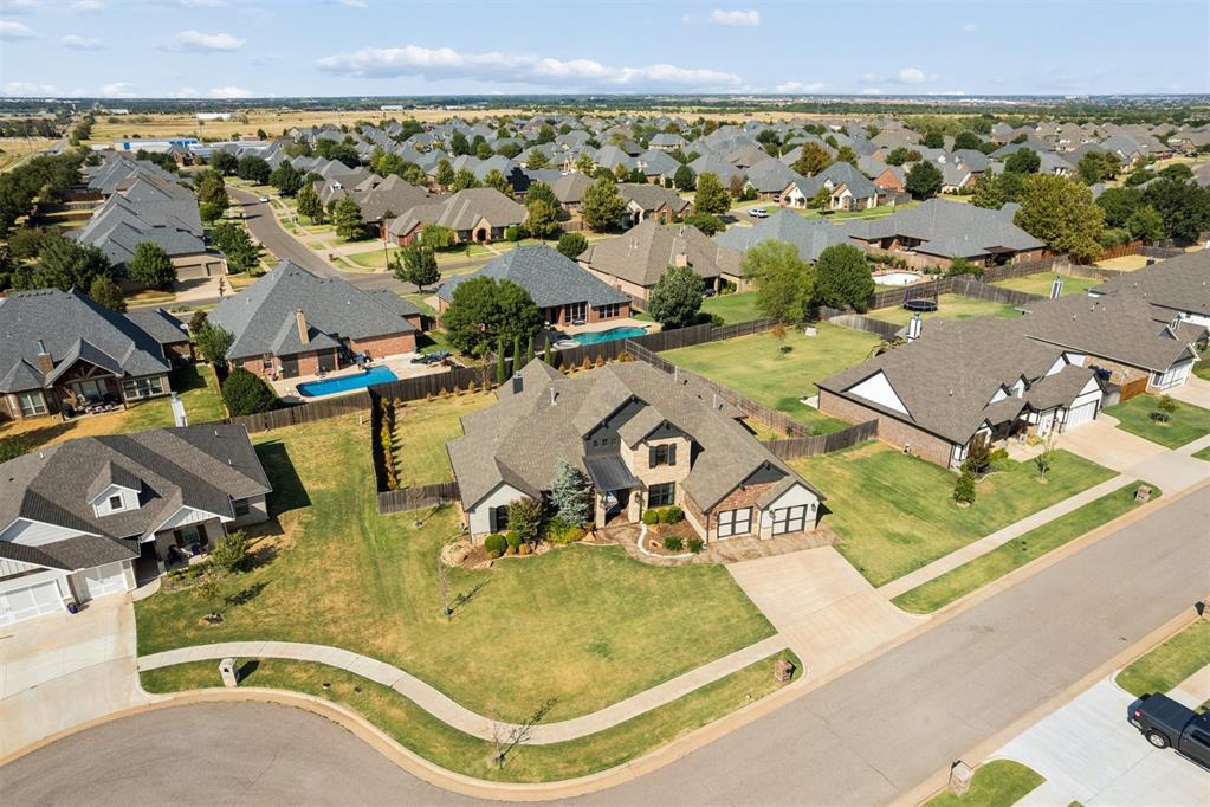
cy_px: 404
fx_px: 739
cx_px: 605
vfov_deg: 57.2
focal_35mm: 22
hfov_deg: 78.6
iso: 100
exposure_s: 1/2000
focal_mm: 8.4
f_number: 2.8
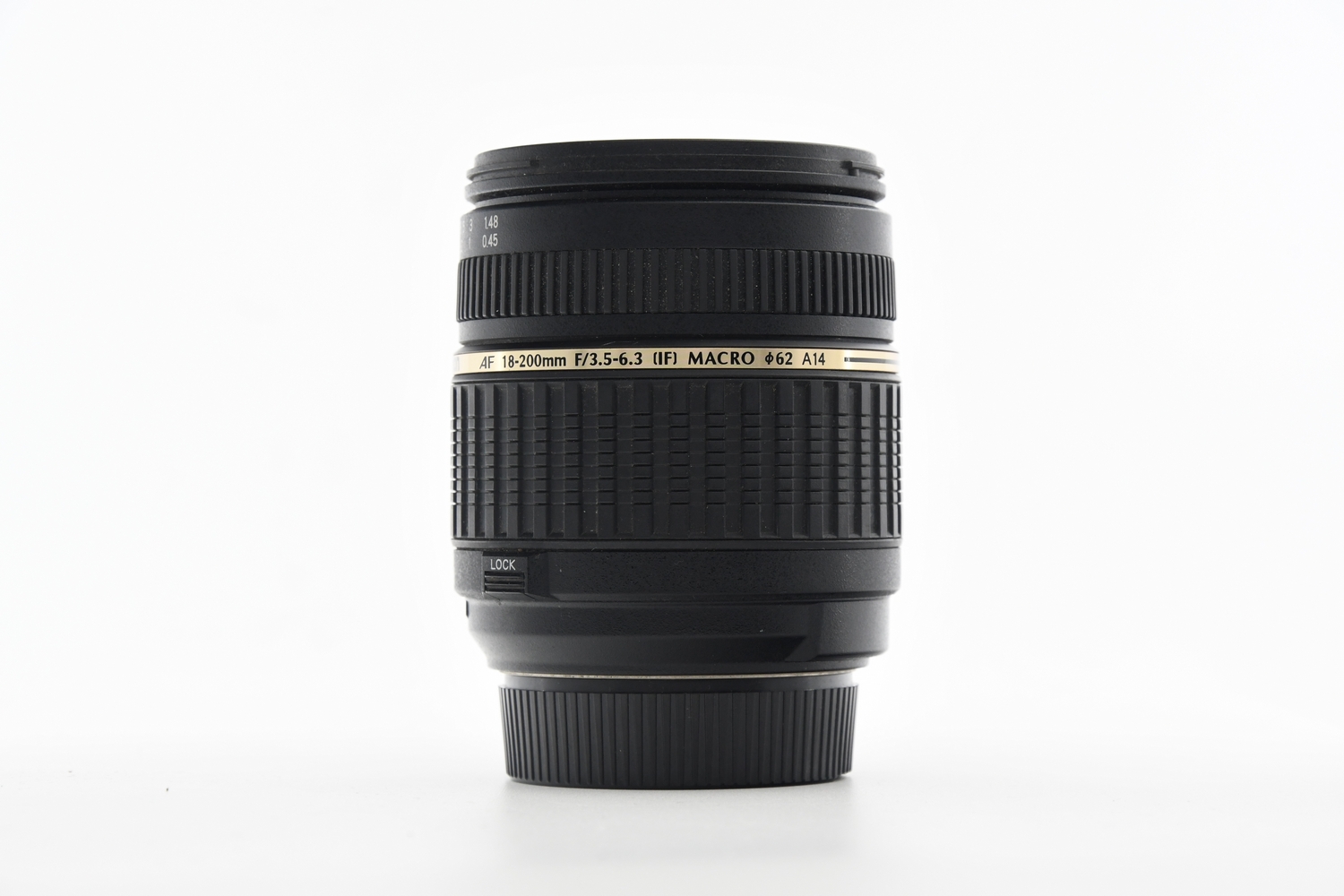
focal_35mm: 120
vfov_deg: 11.4
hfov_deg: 17.1
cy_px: 448
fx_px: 4480
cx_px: 672
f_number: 8
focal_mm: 80
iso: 1000
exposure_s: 1/160
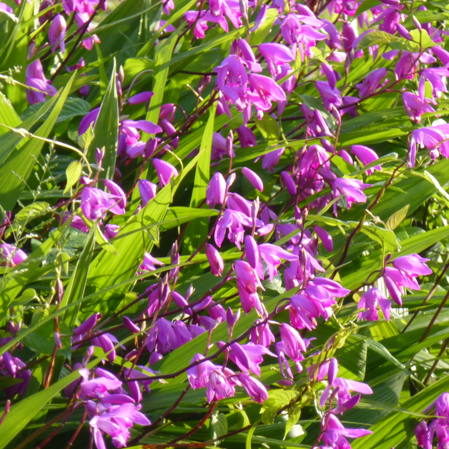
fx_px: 10140
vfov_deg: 2.5
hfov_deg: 2.5
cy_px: 203
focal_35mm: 691
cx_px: 280
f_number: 6.4
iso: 160
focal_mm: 86
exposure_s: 1/125
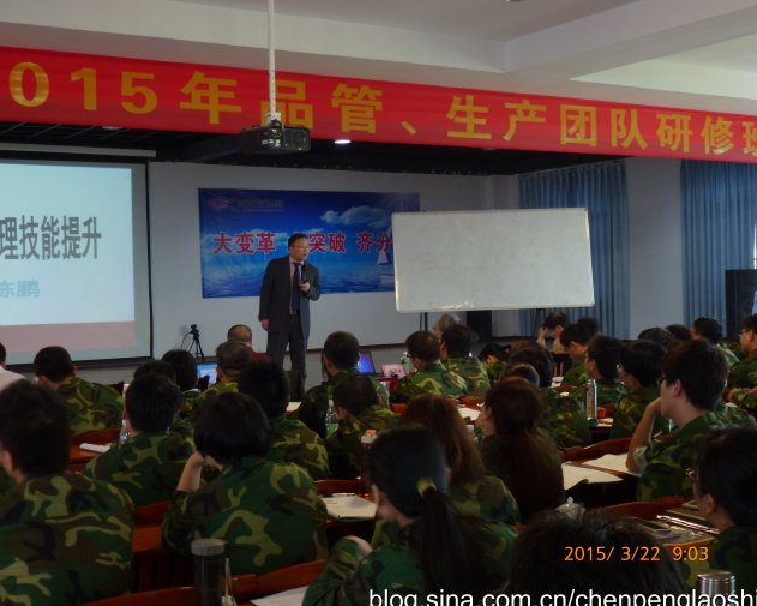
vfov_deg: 31.5
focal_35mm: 48
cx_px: 348
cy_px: 305
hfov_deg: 38.7
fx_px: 1076
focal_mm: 8
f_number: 4
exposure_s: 1/4
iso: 100
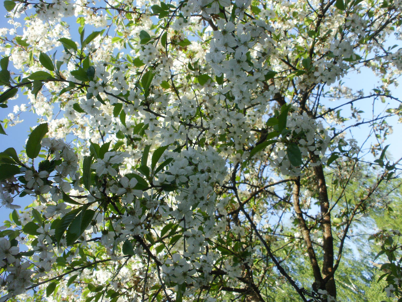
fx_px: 418
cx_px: 201
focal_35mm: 36
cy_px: 151
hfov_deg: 51.4
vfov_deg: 39.7
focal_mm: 6.3
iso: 100
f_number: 5.6
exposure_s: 1/160
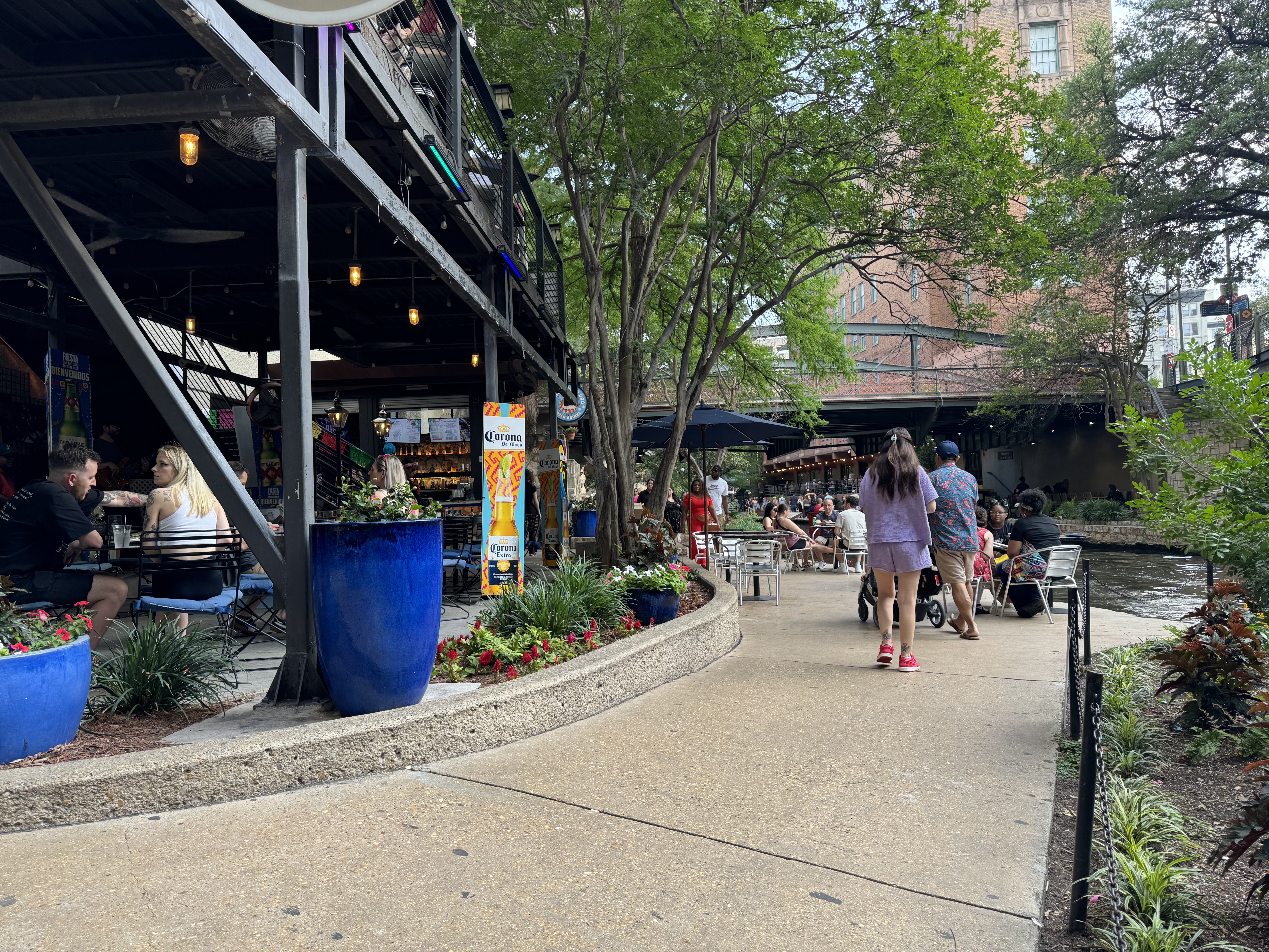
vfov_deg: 56.8
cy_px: 476
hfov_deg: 71.6
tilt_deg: +2.0
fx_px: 880
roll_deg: +1.8
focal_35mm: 24
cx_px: 634
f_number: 1.78
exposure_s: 1/222
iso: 64
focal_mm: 6.76
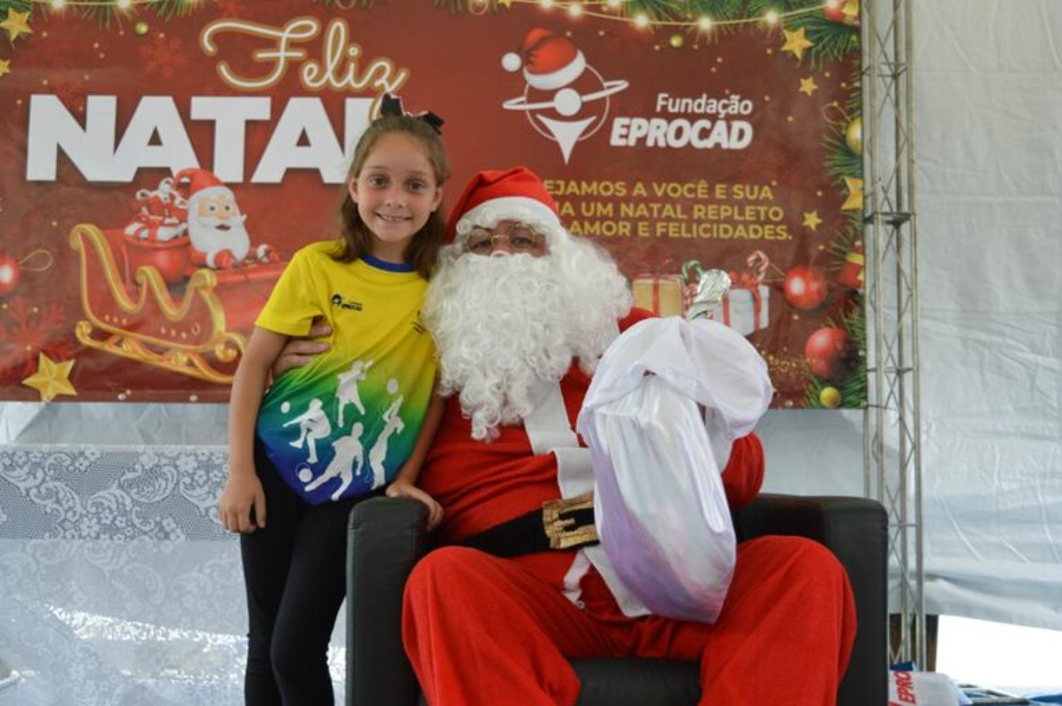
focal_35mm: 45
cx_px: 531
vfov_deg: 29.8
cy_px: 353
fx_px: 1327
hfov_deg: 43.6
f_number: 5.6
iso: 180
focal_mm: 30
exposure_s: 1/125
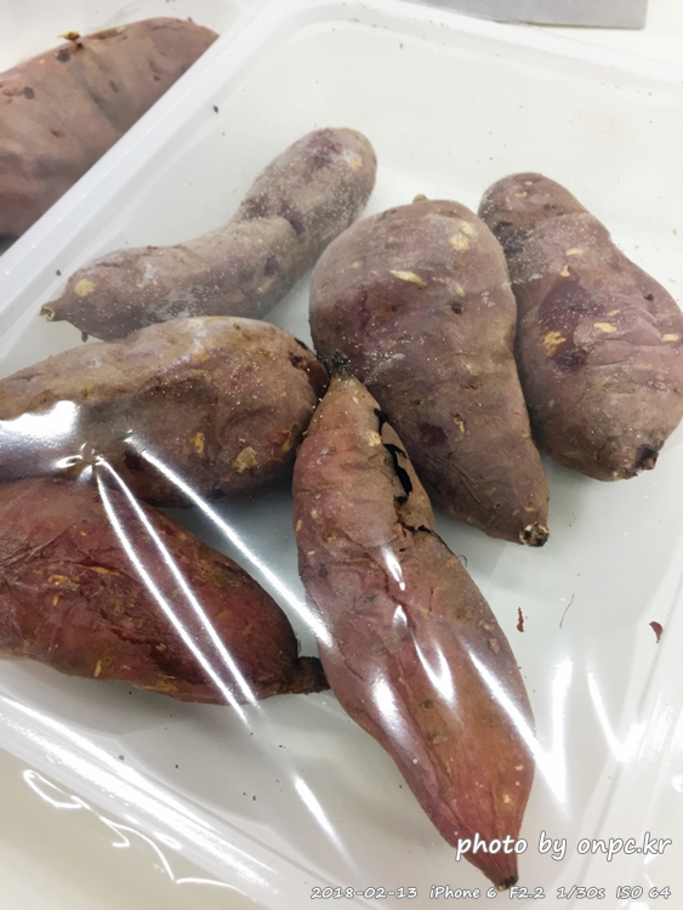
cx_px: 342
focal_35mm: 29
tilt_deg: -55.5
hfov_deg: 48.3
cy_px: 455
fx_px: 762
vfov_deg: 61.6
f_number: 2.2
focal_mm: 4.15
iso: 64
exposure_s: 1/30
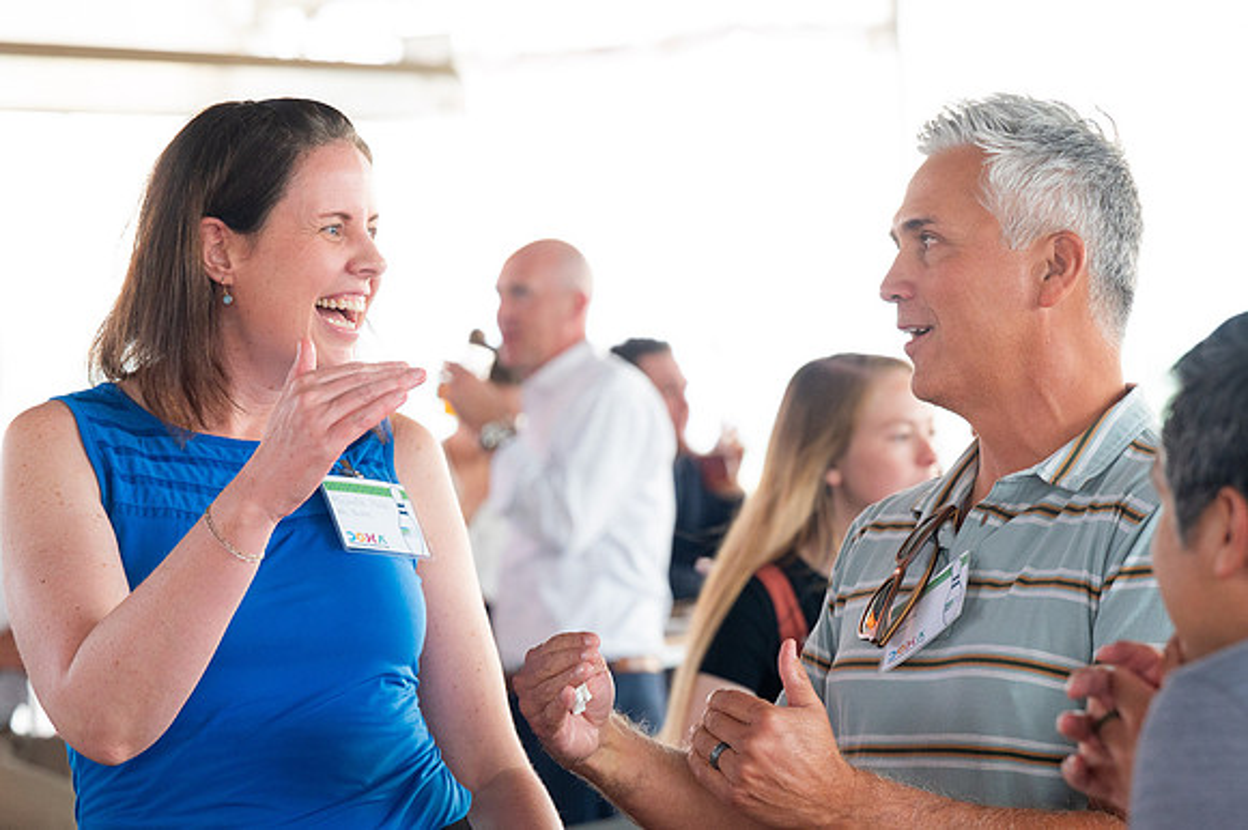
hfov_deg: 15.7
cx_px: 531
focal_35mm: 131
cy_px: 494
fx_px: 4538
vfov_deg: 10.5
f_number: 5
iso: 1250
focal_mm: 110
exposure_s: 1/200
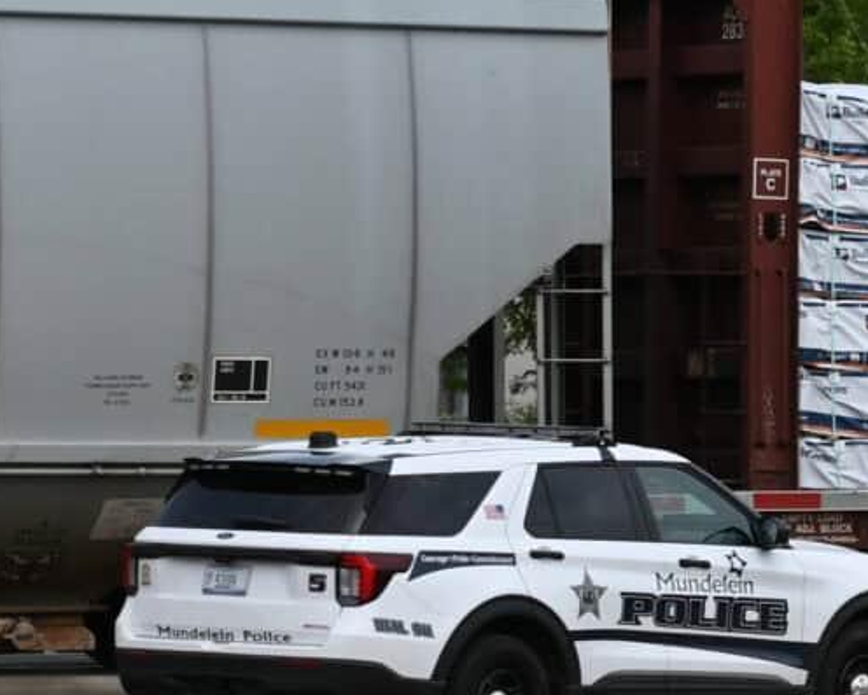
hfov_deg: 5.2
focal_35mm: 363
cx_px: 1951
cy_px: 174
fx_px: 9327
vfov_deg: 4.3
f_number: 7.1
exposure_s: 1/400
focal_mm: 50
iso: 100
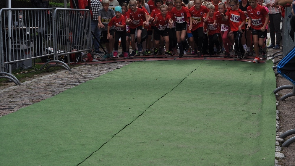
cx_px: 148
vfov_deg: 14.0
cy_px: 71
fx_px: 677
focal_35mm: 87
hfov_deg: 24.6
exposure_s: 1/250
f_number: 8
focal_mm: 55
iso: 200
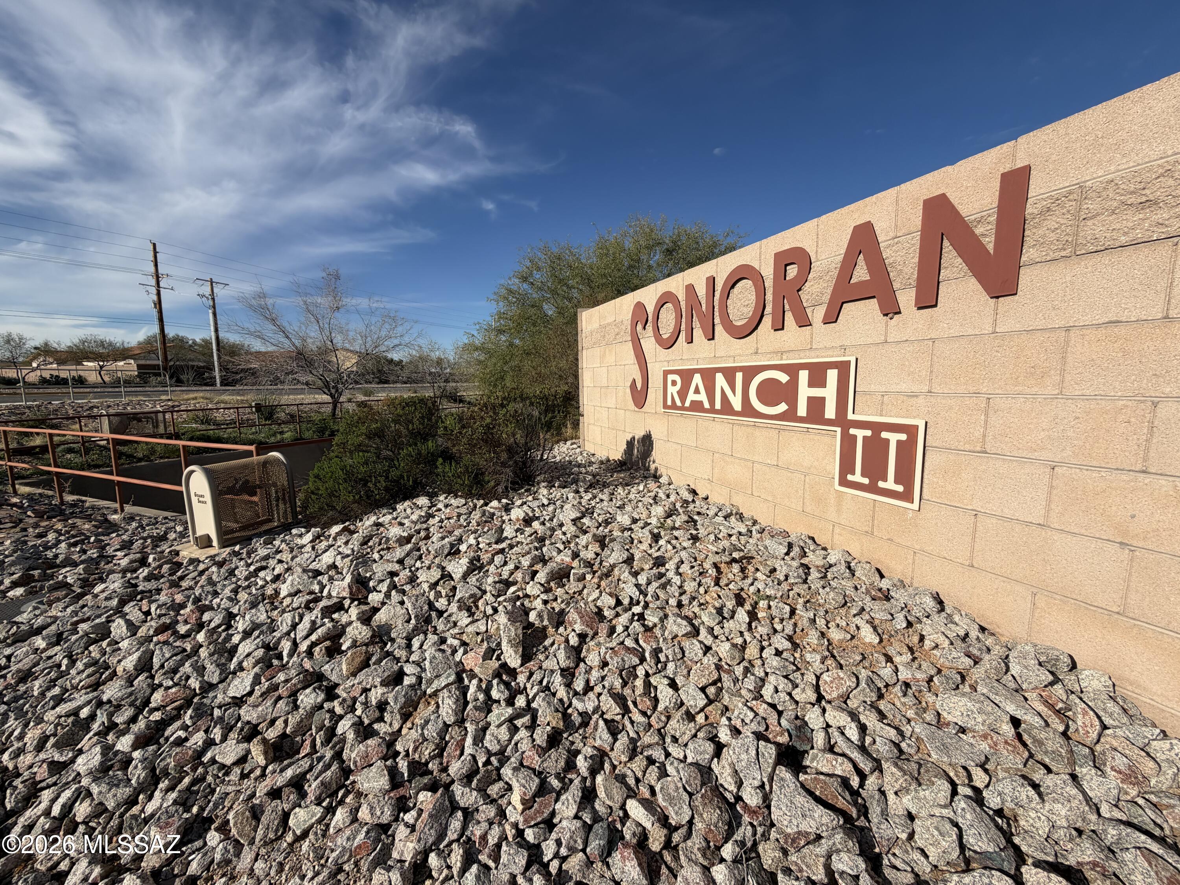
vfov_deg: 85.7
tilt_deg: -8.1
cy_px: 442
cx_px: 590
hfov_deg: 102.1
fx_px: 477
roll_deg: +0.6
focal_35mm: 14
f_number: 2.2
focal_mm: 2.22
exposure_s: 1/1339
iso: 25
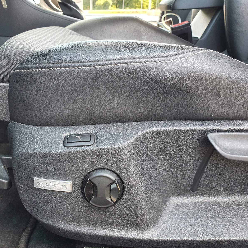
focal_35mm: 31
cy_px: 125
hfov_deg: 52.1
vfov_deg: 52.5
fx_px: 251
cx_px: 96
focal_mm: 4.32
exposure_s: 1/120
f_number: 2.4
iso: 250
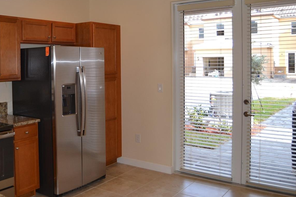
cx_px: 91
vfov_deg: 34.8
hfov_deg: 49.5
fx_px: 312
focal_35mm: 38
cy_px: 69
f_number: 4
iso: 360
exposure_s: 1/125
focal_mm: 18
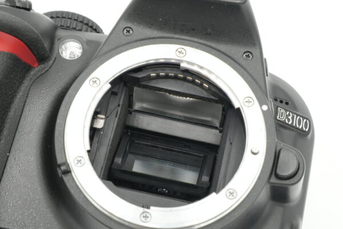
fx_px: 1000
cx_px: 172
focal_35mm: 105
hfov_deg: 19.5
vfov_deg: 13.0
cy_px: 114
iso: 1250
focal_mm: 70
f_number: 14
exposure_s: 1/100
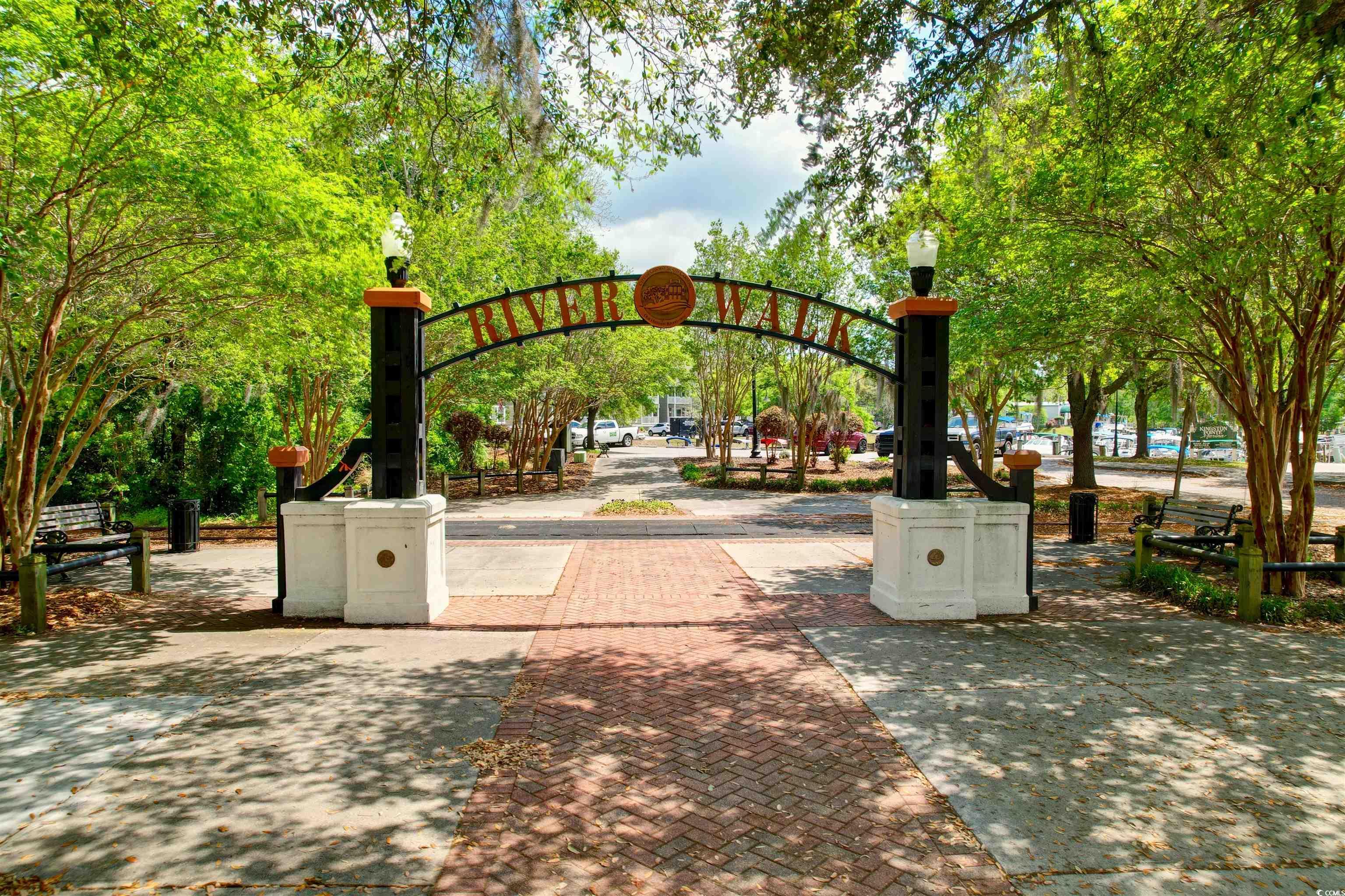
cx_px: 672
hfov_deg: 78.6
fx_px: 822
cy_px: 448
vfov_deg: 57.2
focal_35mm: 22
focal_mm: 8.4
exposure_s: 1/160
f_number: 2.8
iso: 110
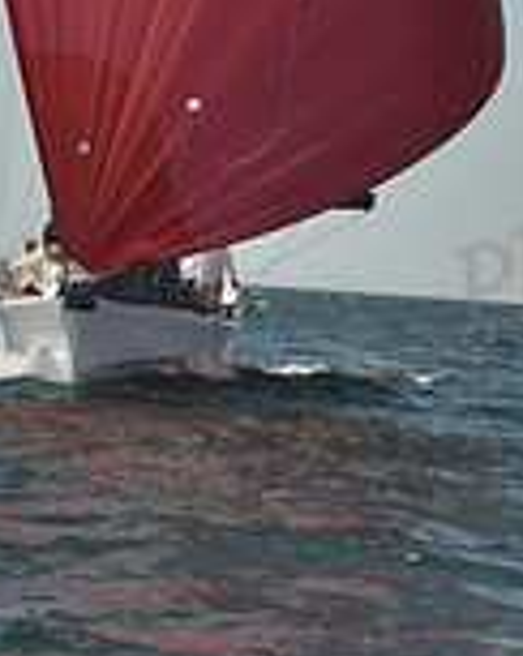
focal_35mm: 249
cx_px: 234
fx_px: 4827
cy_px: -377
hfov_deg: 6.2
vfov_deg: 7.6
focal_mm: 70
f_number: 5.6
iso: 280
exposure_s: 1/1250
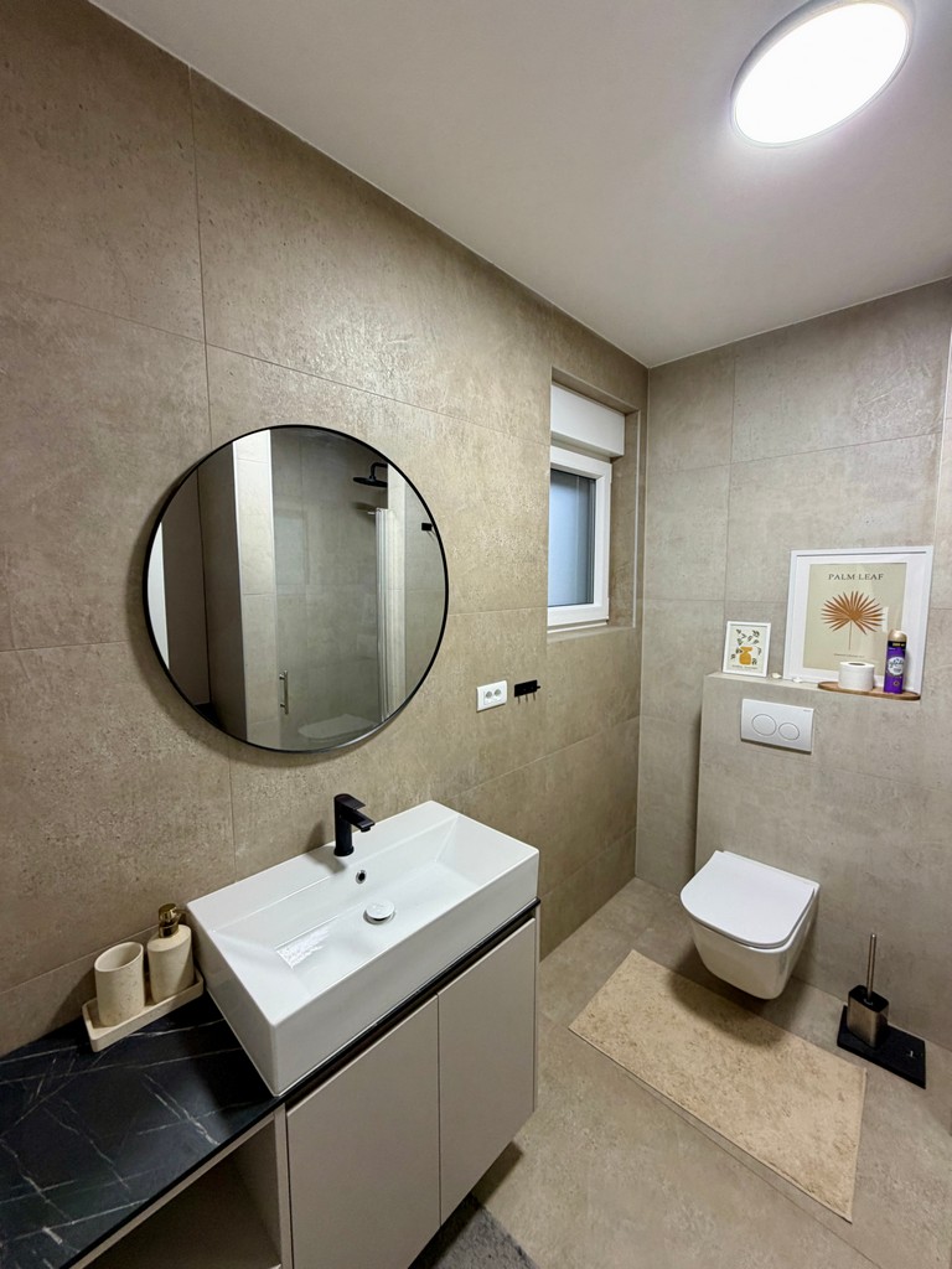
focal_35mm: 14
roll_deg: +0.0
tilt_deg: -7.0
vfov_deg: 102.1
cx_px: 476
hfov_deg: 85.7
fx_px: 513
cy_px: 634
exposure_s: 1/50
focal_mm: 2.22
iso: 160
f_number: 2.2
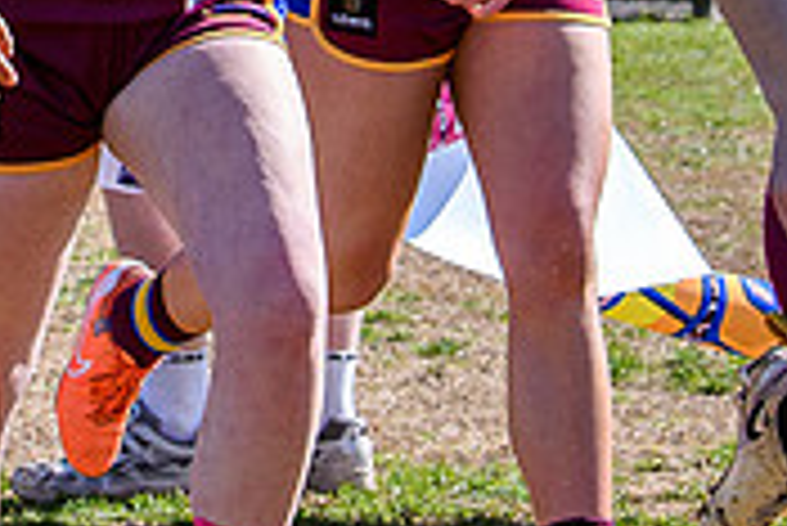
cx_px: -232
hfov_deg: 3.5
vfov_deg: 2.3
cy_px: -415
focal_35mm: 586
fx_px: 12821
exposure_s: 1/1600
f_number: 5.6
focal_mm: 70
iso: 500
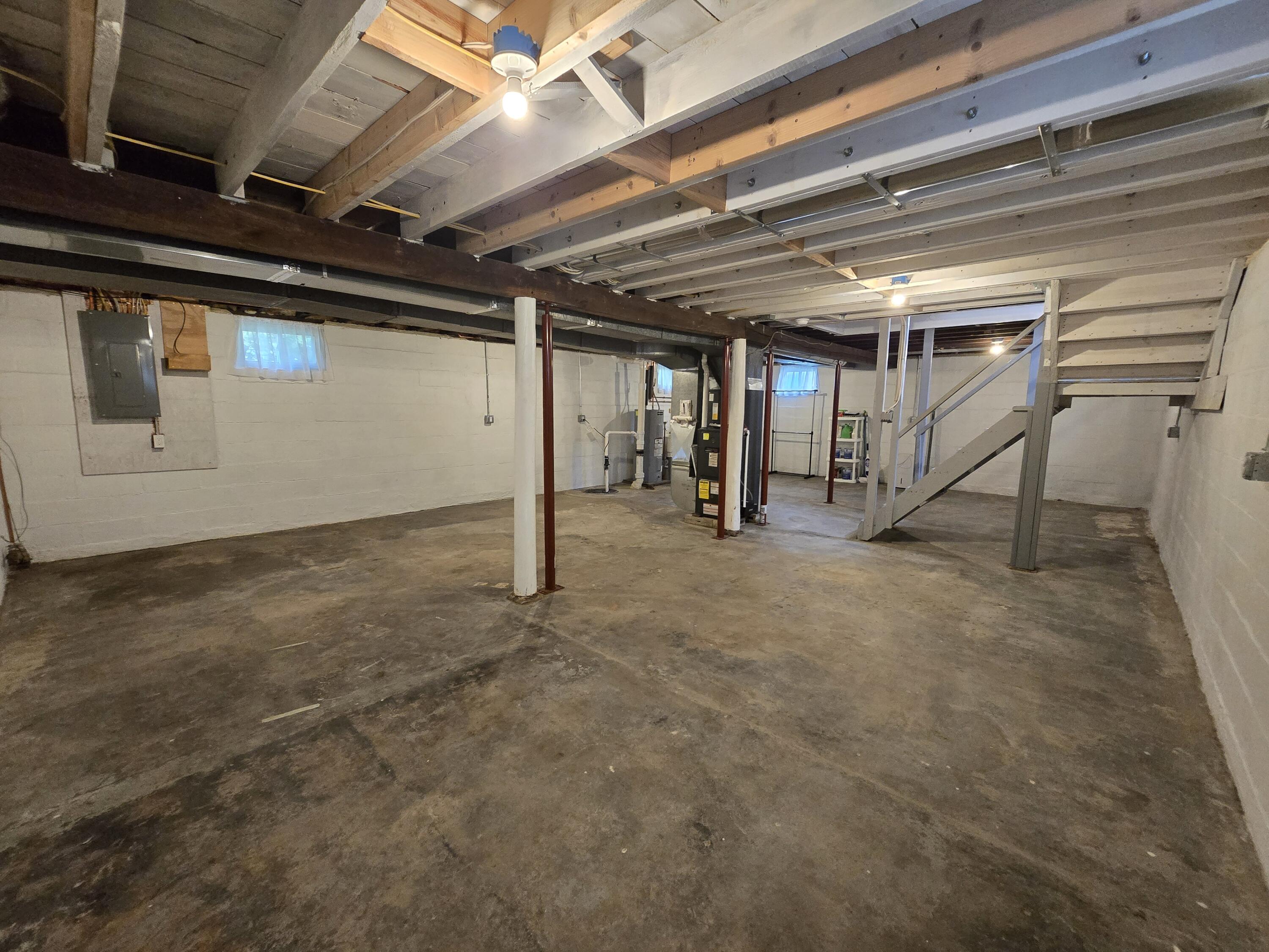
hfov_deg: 106.2
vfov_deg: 89.9
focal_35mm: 13
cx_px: 634
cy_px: 476
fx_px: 477
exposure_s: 1/60
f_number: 2.2
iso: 800
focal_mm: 2.2
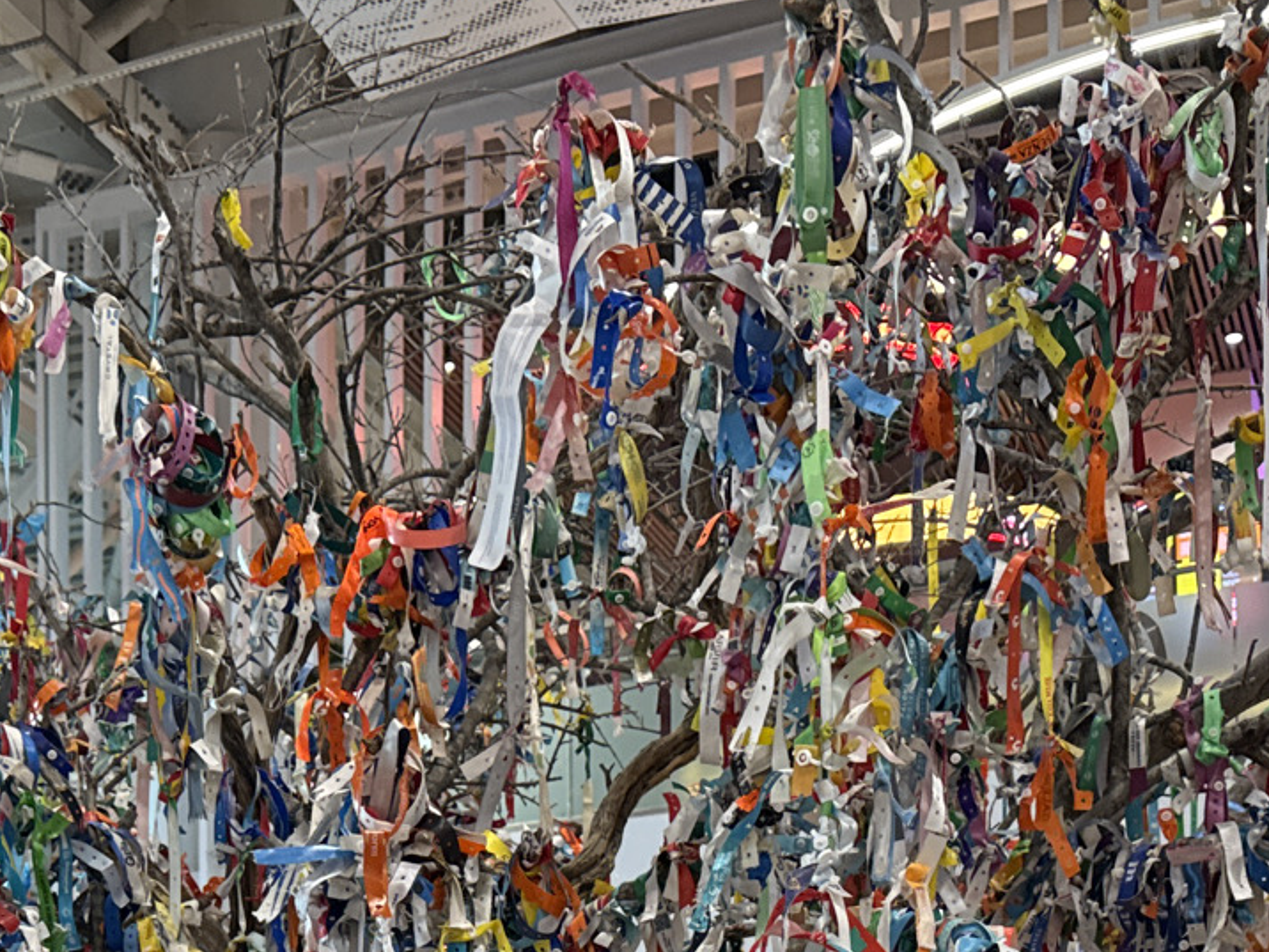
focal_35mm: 67
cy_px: 1303
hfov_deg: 28.7
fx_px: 2456
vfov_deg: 19.8
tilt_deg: +4.9
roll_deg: +1.0
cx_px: 399
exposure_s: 1/60
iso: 250
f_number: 1.78
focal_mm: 6.76
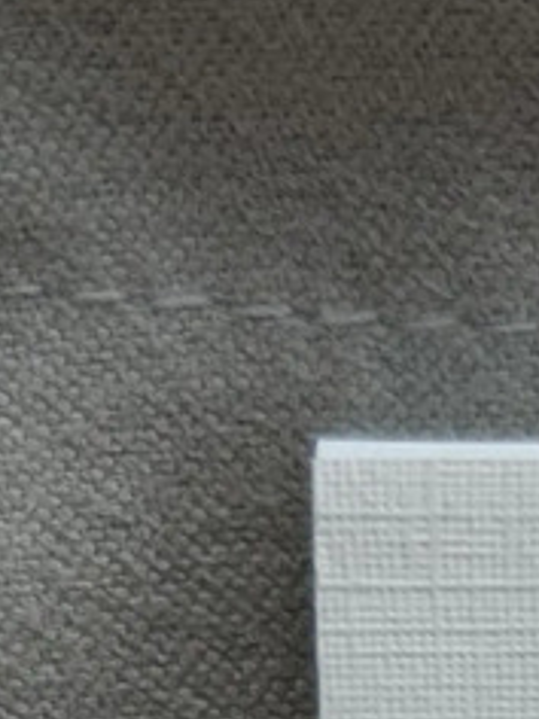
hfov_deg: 5.2
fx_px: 5626
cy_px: 1887
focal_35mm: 271
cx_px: 1462
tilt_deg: -75.0
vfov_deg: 6.8
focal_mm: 6.76
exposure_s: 1/370
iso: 64
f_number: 1.78
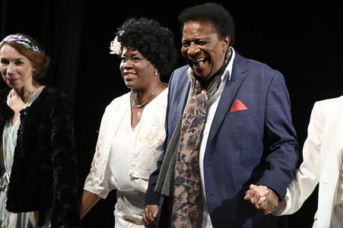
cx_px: 172
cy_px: 114
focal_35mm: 210
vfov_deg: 6.5
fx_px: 1999
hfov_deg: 9.8
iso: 3200
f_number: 5.6
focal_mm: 210
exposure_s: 1/250
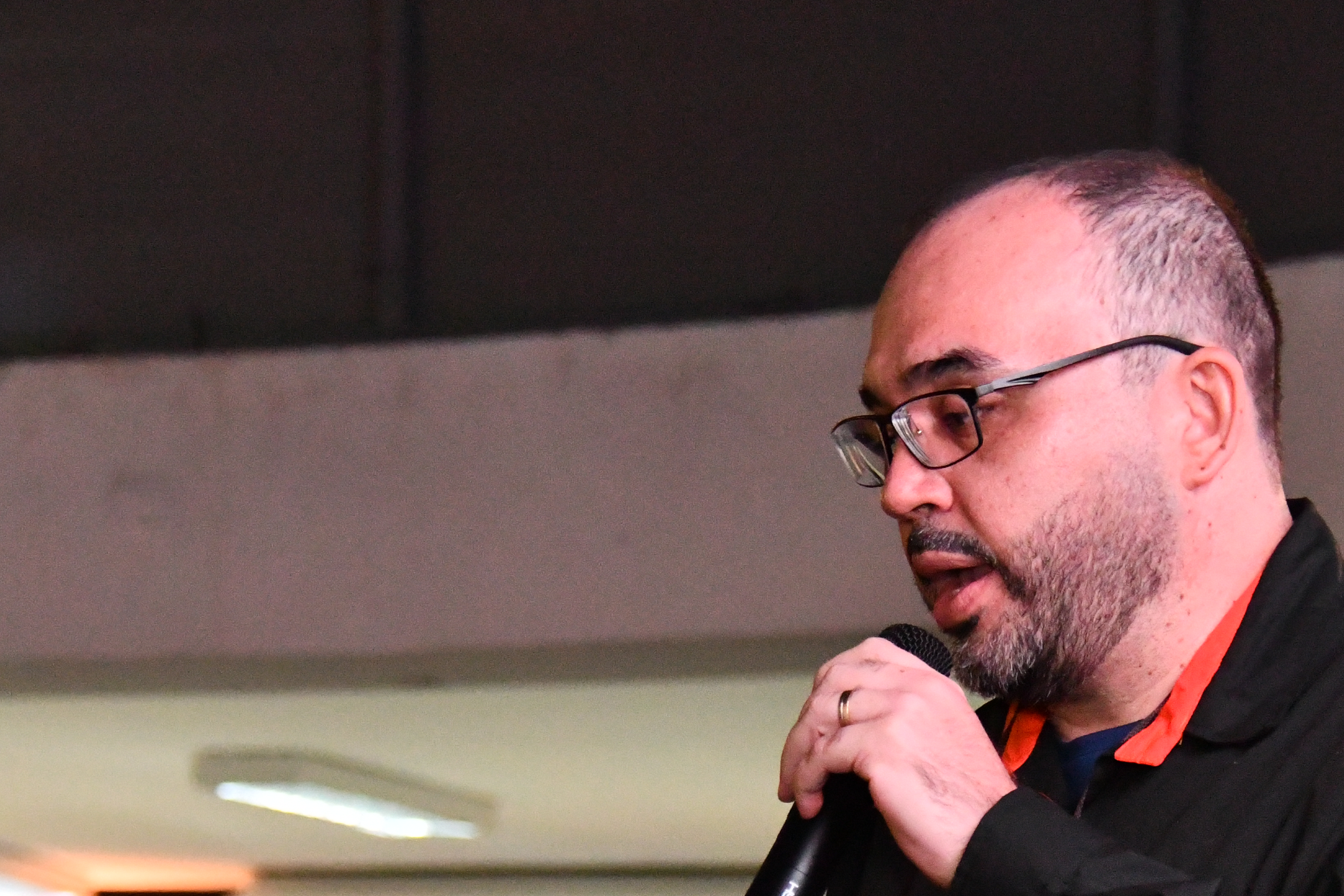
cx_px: 797
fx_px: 7391
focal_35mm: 198
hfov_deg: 10.4
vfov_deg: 6.9
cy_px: 749
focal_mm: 78
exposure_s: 1/160
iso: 10000
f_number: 5.6
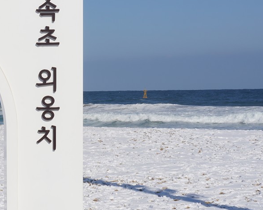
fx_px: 989
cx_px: -98
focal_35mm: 127
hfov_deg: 14.4
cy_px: 152
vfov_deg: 12.1
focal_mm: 40
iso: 100
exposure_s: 1/100
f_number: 22
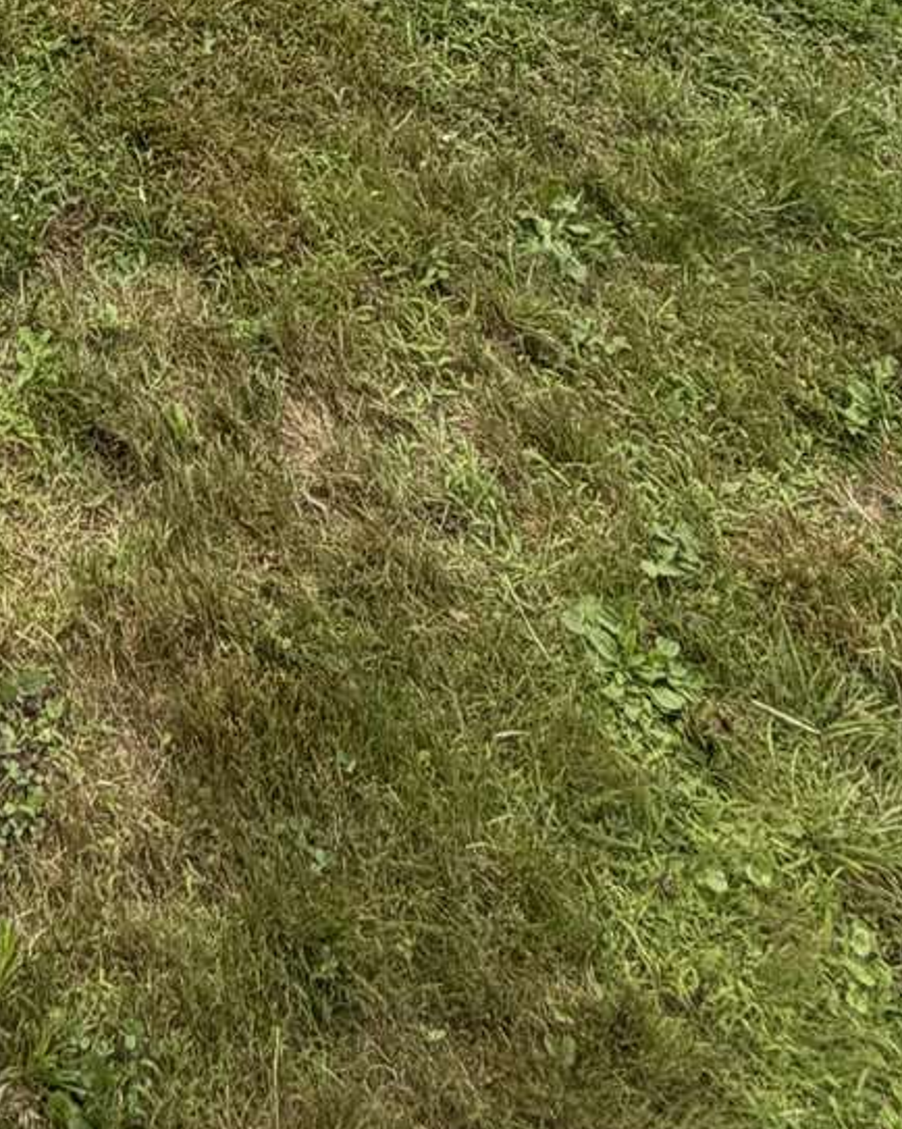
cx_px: -183
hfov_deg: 23.9
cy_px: -877
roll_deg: -1.7
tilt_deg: -14.9
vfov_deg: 21.6
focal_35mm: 58
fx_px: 1937
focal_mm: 2.22
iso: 50
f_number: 2.2
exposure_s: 1/363
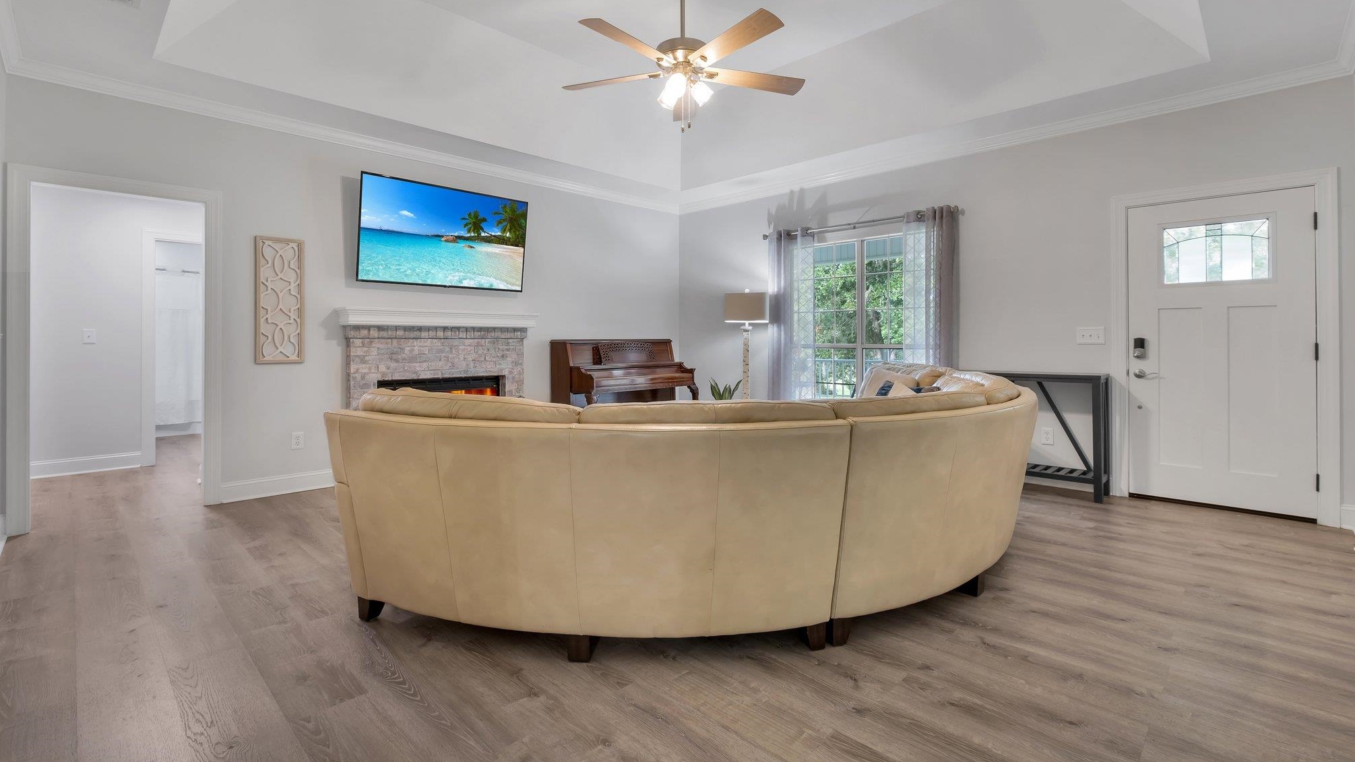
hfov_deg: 99.4
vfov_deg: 66.8
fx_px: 575
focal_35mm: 16
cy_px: 329
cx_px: 674
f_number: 8
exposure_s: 1/1.43
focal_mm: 10
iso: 250
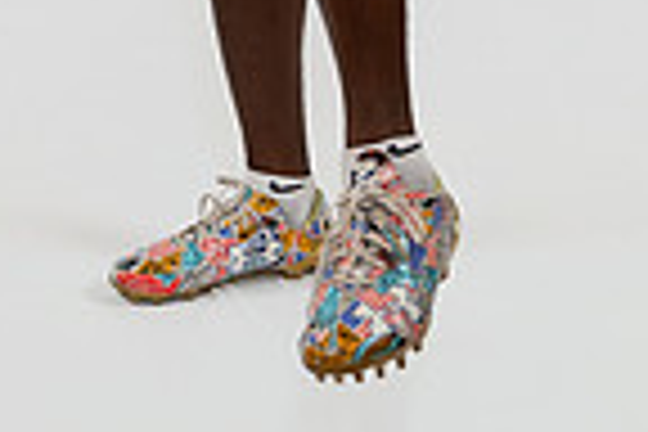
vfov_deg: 9.8
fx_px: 2289
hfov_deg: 16.0
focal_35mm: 127
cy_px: -500
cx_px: 144
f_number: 3.5
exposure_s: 1/125
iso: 250
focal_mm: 40.7
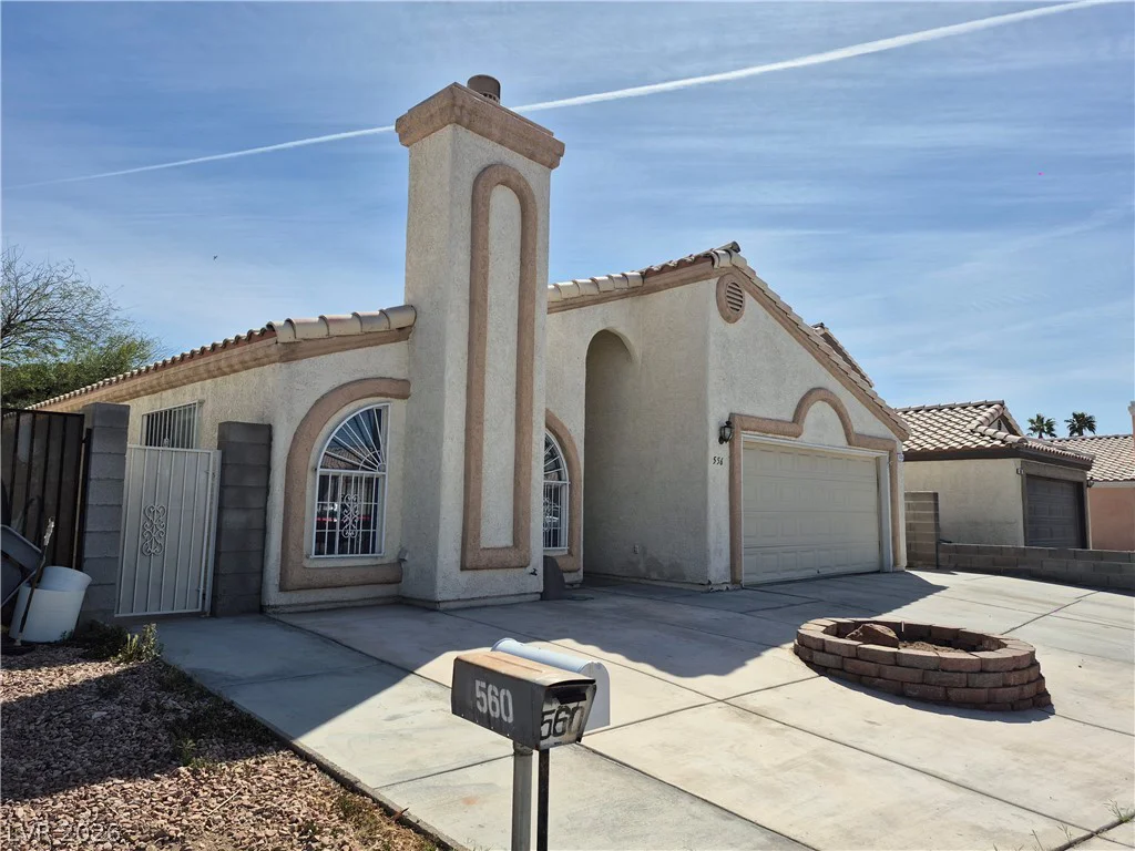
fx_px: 754
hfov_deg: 73.9
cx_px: 568
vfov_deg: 58.9
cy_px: 426
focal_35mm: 23
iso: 25
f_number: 1.8
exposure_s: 1/2952
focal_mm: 5.4
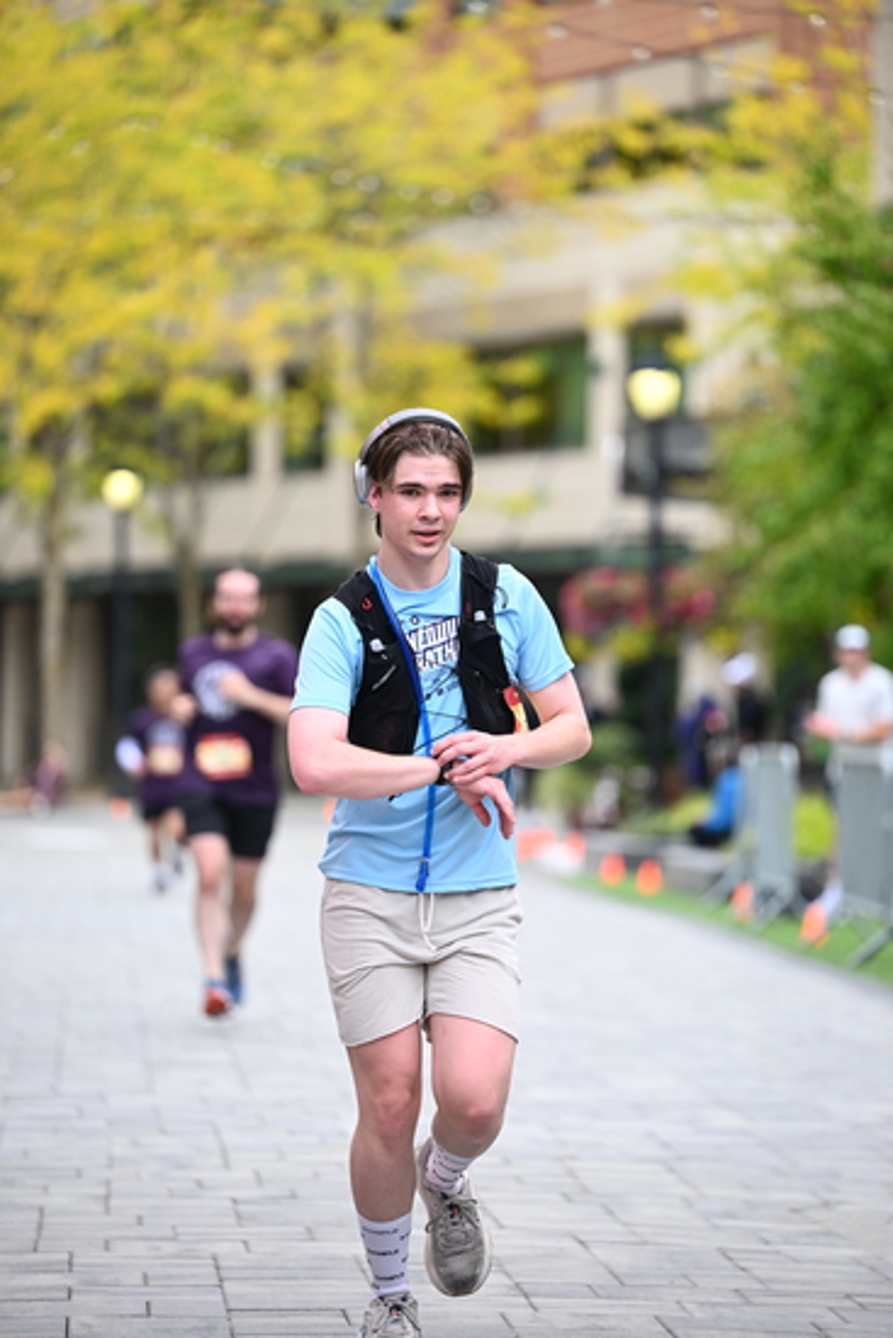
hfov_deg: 9.2
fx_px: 5577
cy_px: 669
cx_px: 446
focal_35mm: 150
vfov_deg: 13.7
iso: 640
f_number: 2.8
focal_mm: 150
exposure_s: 1/2000
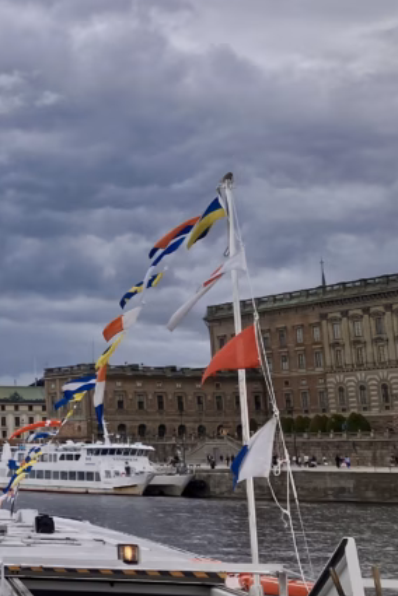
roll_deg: -0.5
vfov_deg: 28.8
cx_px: -294
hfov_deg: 16.6
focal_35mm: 70
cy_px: 245
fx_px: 1161
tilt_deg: +11.6
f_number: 1.8
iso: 32
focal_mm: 3.99
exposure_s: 1/2315
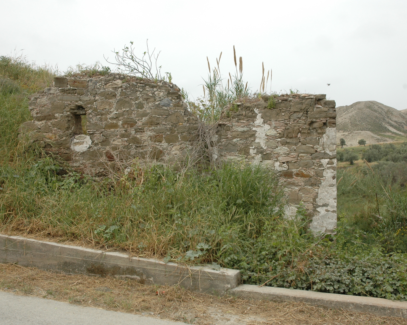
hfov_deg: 44.8
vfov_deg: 36.5
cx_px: 216
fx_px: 494
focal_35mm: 41
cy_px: 163
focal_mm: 24
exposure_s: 1/320
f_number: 9
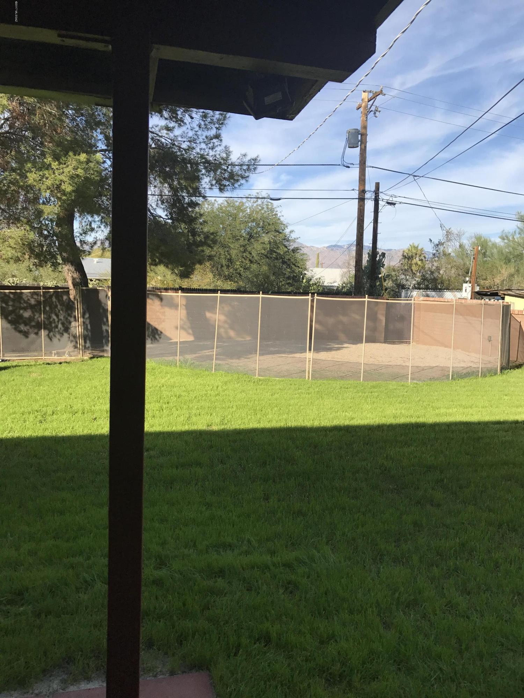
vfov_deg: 63.4
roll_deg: -1.5
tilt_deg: -4.3
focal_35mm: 28
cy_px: 349
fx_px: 565
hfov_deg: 49.7
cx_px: 262
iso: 20
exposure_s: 1/1709
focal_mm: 3.99
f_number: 1.8
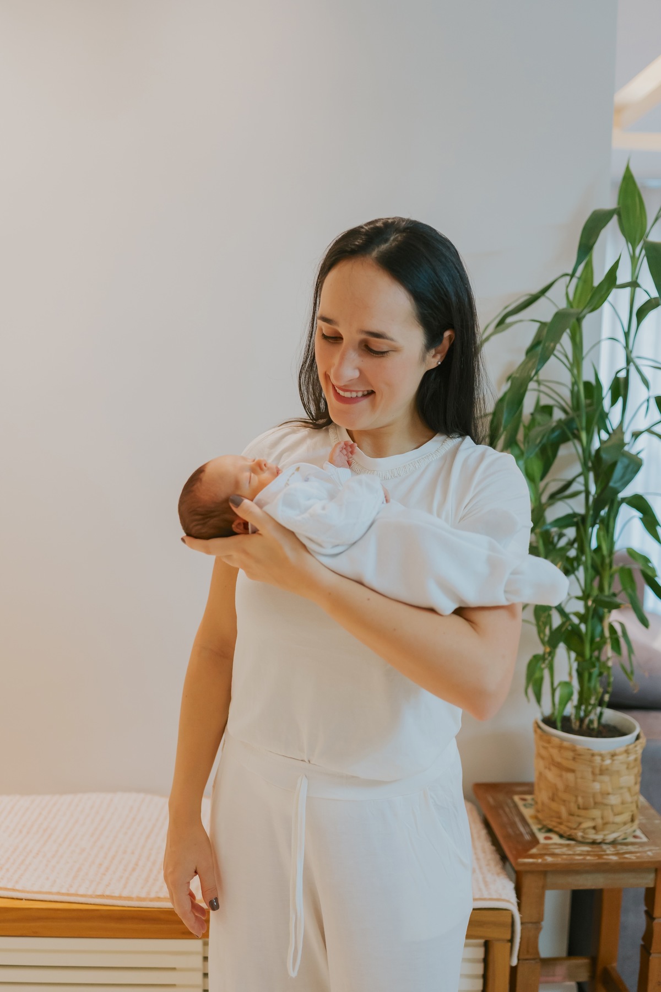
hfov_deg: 37.9
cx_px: 330
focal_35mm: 35
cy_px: 496
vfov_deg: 54.4
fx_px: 964
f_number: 2.2
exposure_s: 1/320
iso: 1600
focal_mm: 35
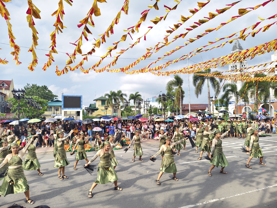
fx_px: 192
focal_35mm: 24
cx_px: 138
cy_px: 104
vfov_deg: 56.8
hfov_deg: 71.6
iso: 65
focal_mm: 5.56
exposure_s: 1/266
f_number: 1.88
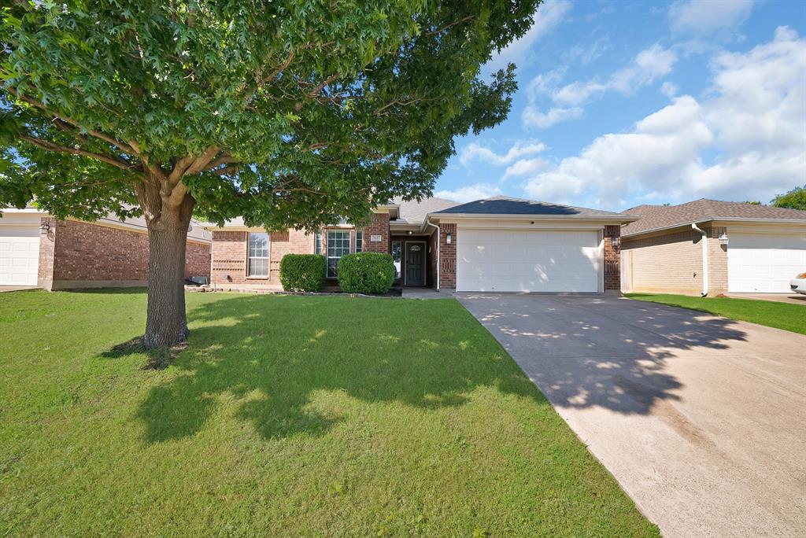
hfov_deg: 112.6
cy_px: 269
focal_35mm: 12
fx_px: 269
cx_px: 403
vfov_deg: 90.1
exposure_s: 1/200
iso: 640
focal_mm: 12
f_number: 9
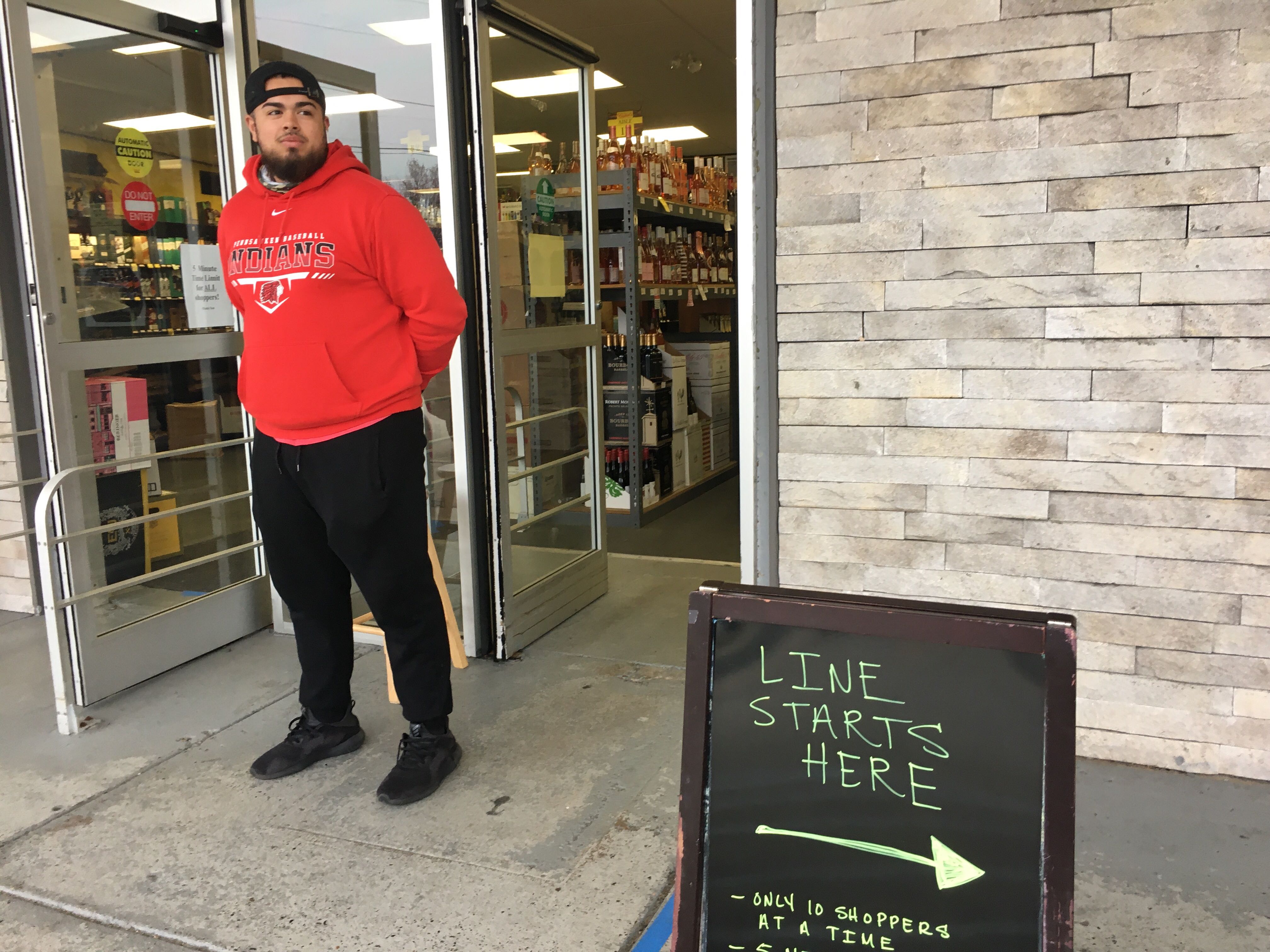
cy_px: 476
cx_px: 635
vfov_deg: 48.2
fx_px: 1064
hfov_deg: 61.7
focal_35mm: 29
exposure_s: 1/30
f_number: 2.2
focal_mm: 4.15
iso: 25
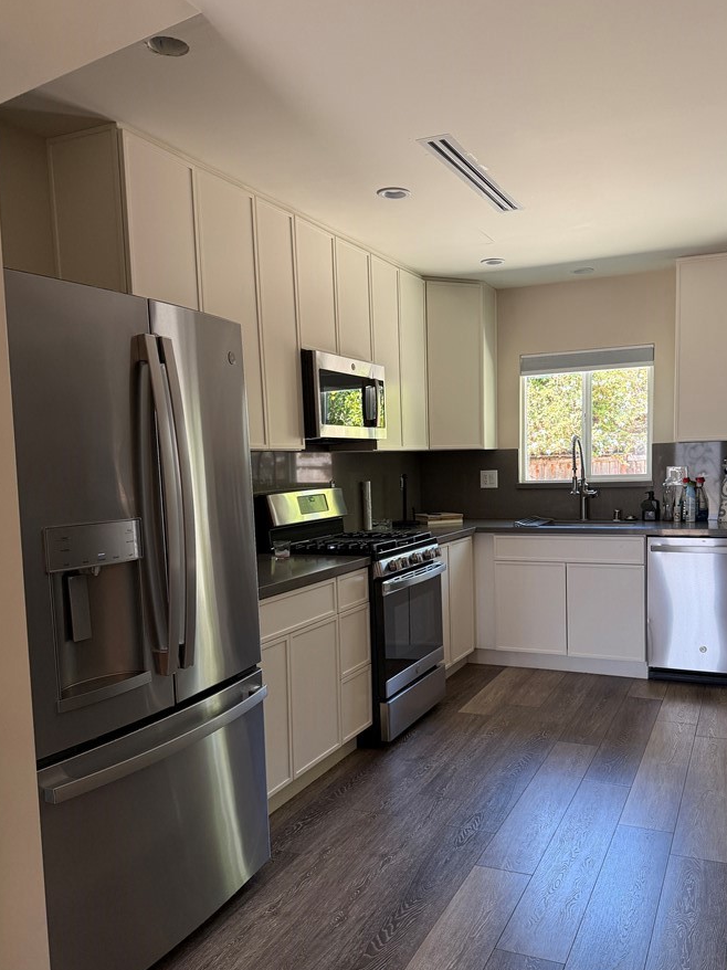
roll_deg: +1.0
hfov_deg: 49.6
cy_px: 536
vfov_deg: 63.3
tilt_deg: -4.2
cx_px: 417
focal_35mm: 28
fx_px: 784
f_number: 1.78
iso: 200
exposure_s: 1/120
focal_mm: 6.76
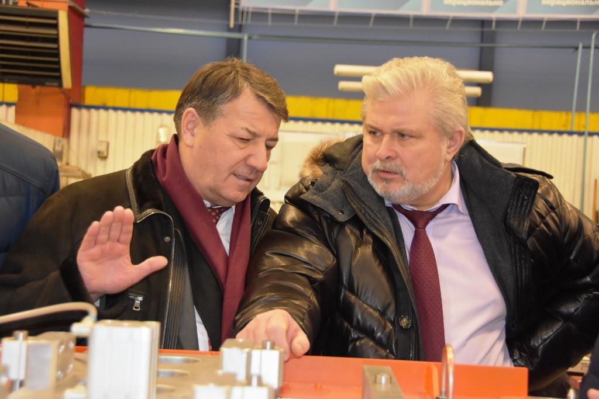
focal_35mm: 57
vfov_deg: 23.8
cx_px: 300
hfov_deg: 35.0
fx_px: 948
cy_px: 200
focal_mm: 38
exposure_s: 1/60
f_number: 4.2
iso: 2500
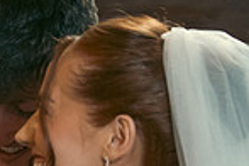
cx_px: -30
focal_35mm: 319
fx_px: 2206
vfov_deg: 4.3
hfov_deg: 6.4
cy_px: 250
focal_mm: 54
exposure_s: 1/200
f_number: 3.5
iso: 2000
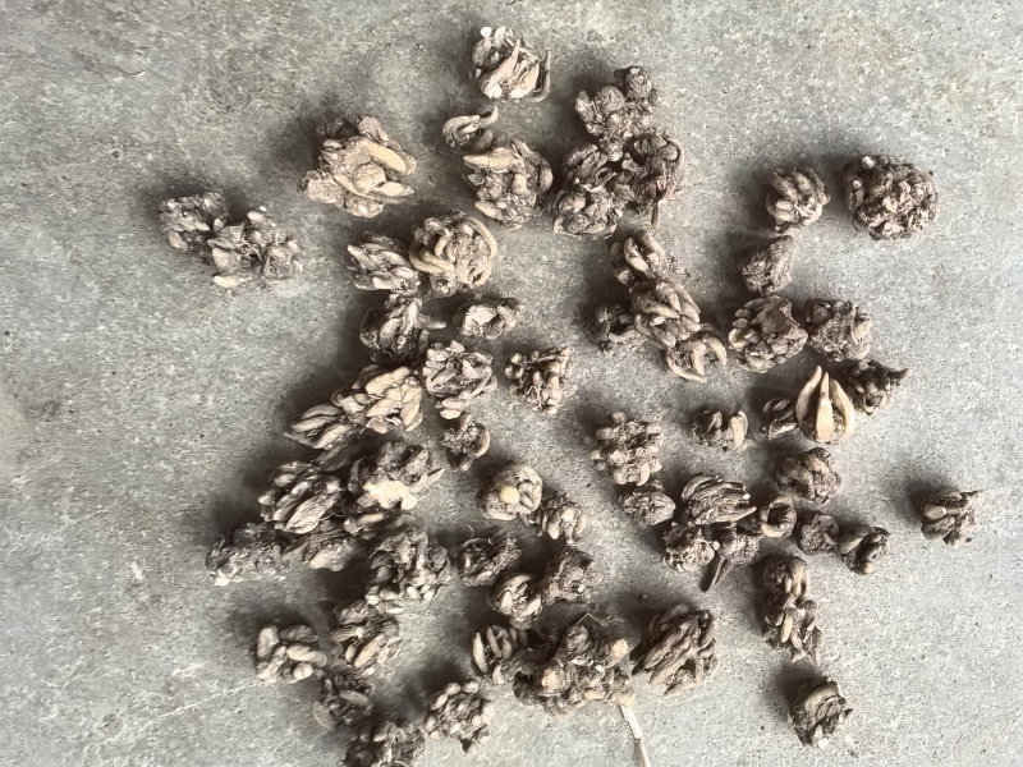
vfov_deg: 51.4
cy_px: 384
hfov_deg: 65.3
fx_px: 798
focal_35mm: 27
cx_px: 512
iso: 800
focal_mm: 1.76
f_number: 2.2
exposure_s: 1/167
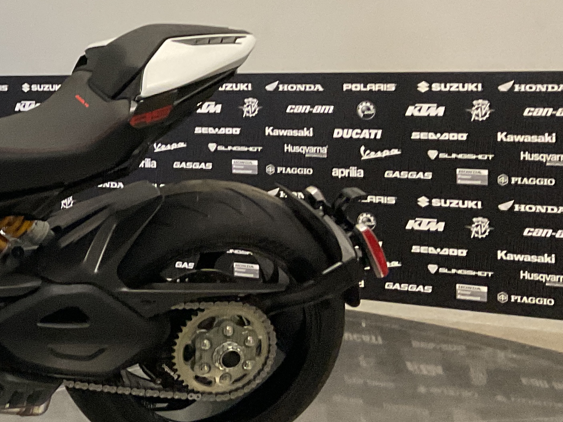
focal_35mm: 83
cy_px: 145
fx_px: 1350
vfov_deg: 17.7
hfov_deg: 21.3
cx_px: -172
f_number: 1.8
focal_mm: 3
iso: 200
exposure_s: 1/60
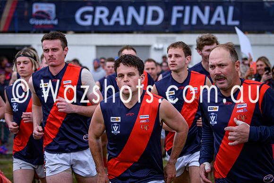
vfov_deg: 10.3
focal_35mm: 133
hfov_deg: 15.4
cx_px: 102
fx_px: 1010
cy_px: 82
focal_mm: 70
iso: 220
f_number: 2.8
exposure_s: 1/2000
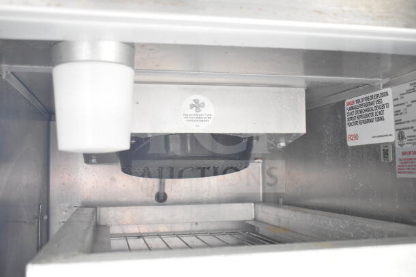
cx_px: 208
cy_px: 138
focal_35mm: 40
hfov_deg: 47.9
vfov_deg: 33.0
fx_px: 468
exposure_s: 1/40
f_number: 4
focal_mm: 27
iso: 3200
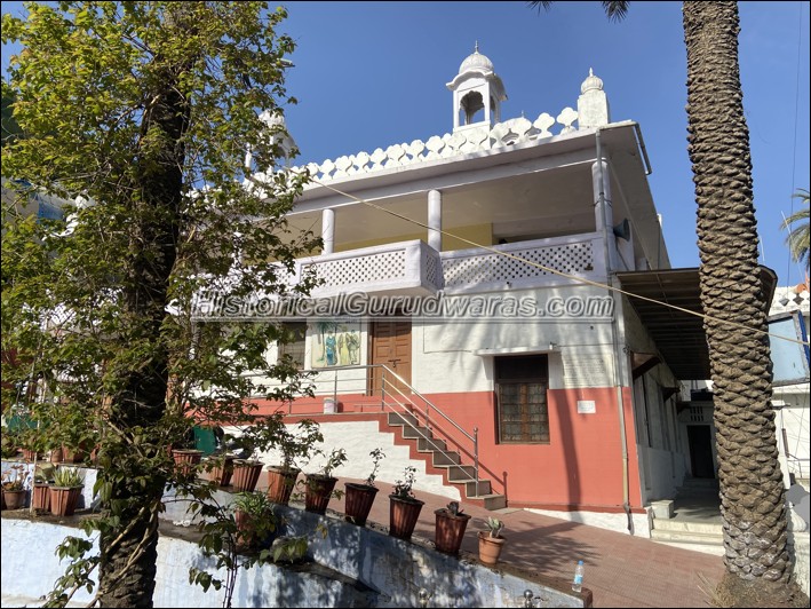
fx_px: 609
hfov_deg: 67.3
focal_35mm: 26
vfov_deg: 53.1
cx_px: 406
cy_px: 304
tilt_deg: +14.5
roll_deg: -0.8
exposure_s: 1/3984
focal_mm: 4.25
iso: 32
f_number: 1.8
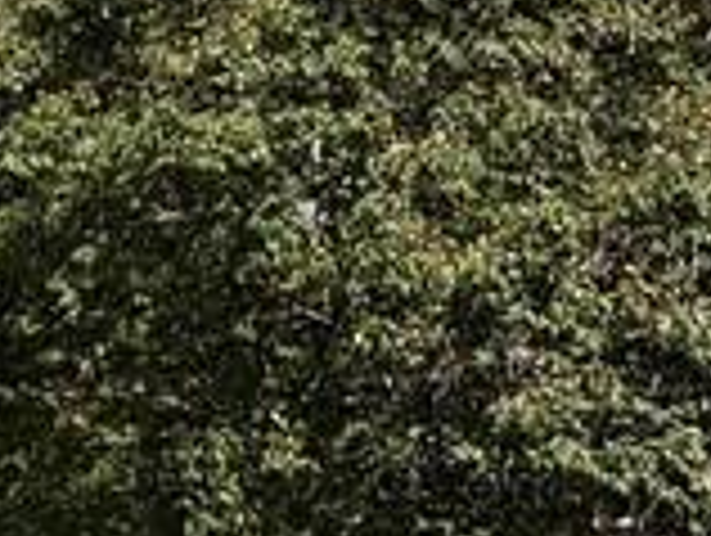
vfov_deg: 8.8
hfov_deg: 10.1
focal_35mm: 168
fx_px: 3456
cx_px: -1040
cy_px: 149
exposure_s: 1/2865
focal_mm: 5.96
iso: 50
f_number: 1.6
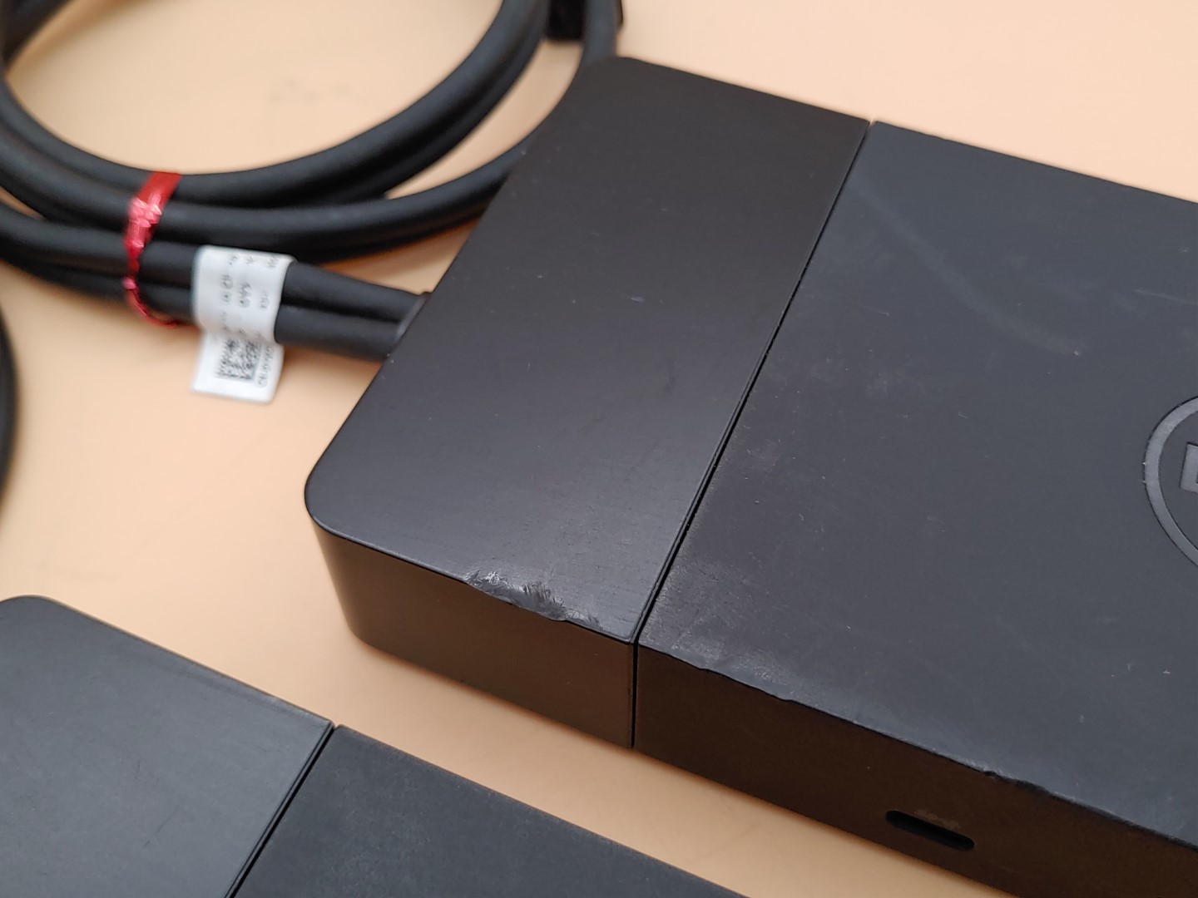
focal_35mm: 33
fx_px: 1142
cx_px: 599
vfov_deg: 42.9
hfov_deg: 55.4
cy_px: 449
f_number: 1.8
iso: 50
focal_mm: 4.36
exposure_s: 1/63
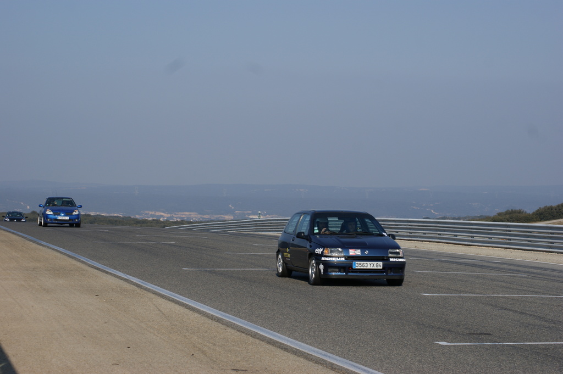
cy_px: 187
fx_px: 1406
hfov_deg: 22.6
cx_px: 282
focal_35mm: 90
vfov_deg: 15.2
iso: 100
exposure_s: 1/400
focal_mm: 60
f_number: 8
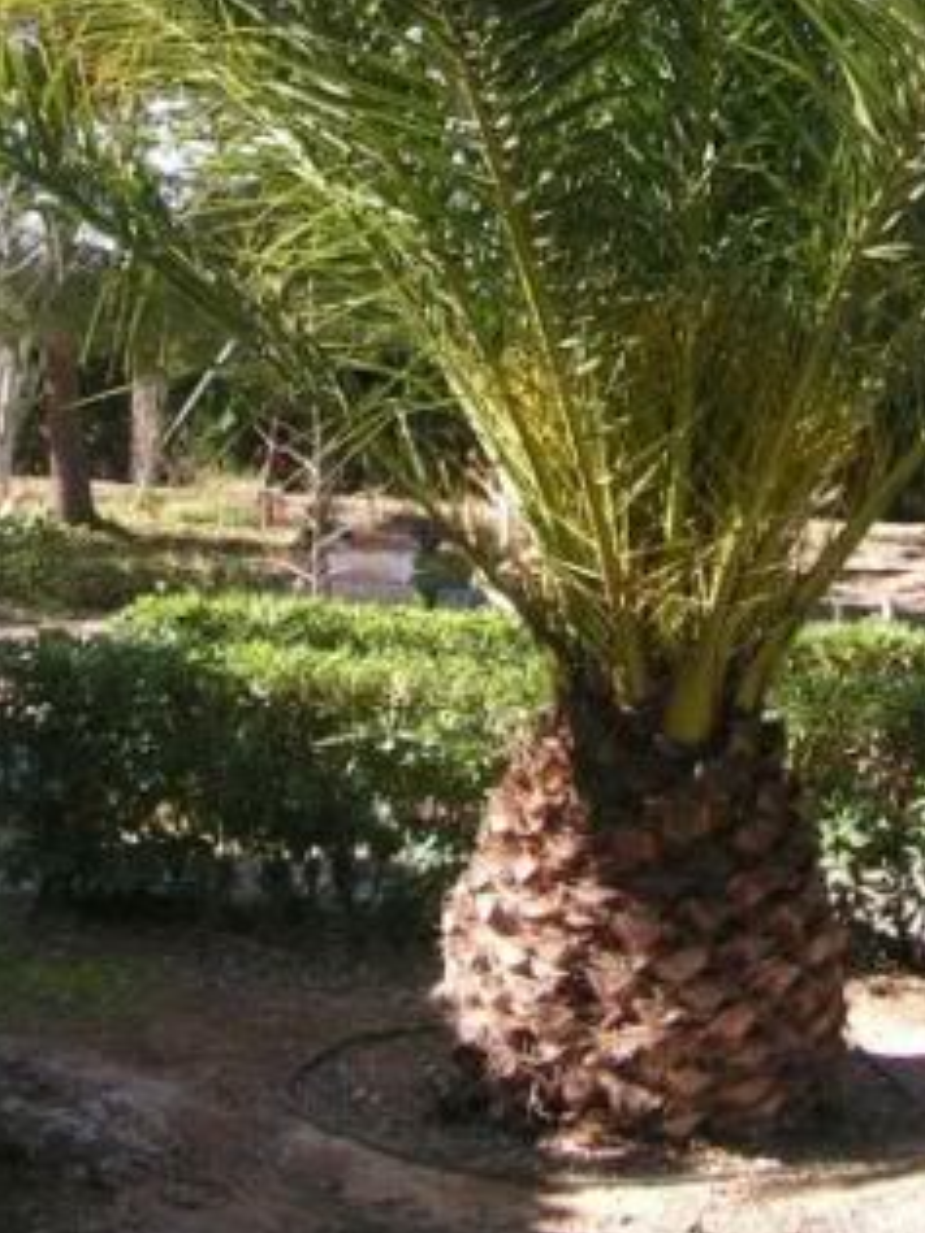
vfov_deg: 25.7
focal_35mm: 73
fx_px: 2601
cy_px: 82
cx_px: 664
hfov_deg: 20.1
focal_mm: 6
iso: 64
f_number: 3.2
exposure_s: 1/200
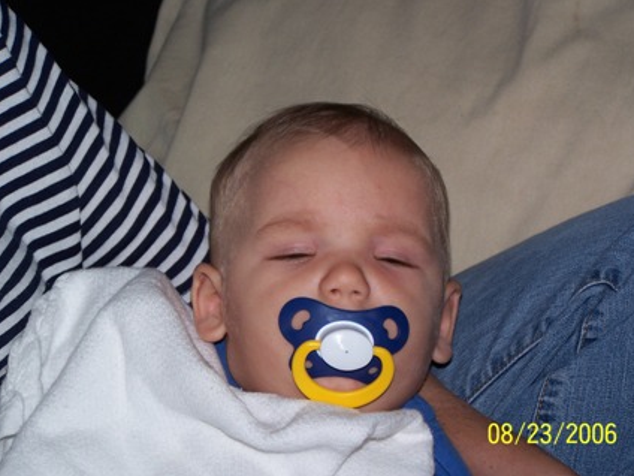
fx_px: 2033
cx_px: 318
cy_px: 248
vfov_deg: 13.3
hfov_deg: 17.7
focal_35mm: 111
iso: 80
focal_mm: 17.5
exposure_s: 1/90
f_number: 3.2
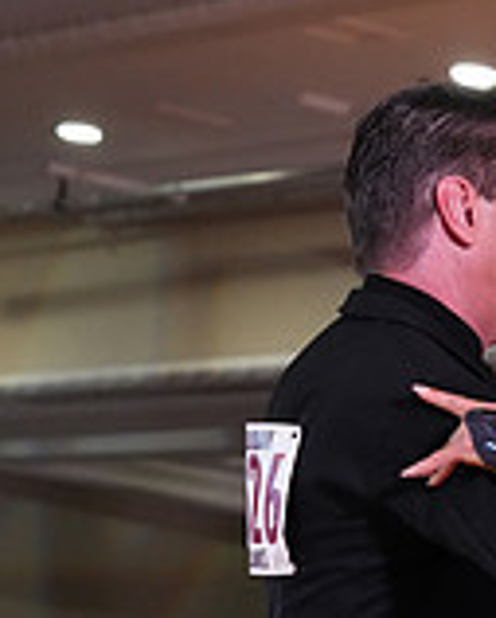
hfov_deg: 6.2
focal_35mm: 251
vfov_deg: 7.6
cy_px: 802
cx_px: 529
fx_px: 4592
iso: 5000
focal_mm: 73
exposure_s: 1/320
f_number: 5
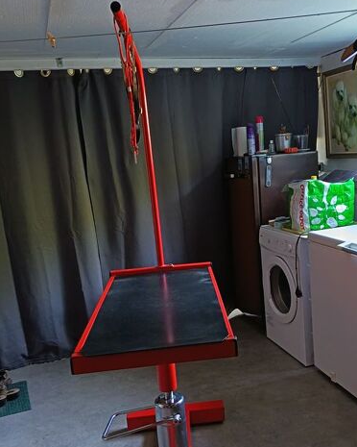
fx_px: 515
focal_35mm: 39
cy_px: 262
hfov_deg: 38.1
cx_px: 213
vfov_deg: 46.6
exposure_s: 1/33.3
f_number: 1.75
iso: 5224
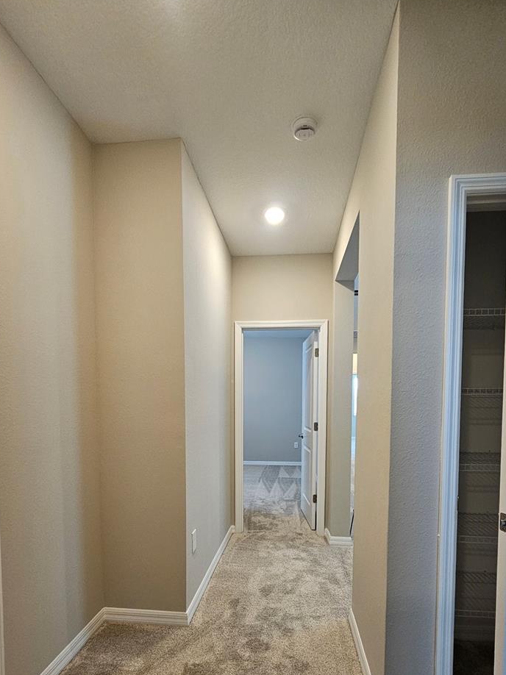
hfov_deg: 74.7
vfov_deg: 88.8
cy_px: 431
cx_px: 261
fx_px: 331
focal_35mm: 17
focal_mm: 2.2
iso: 250
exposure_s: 1/60
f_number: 2.2
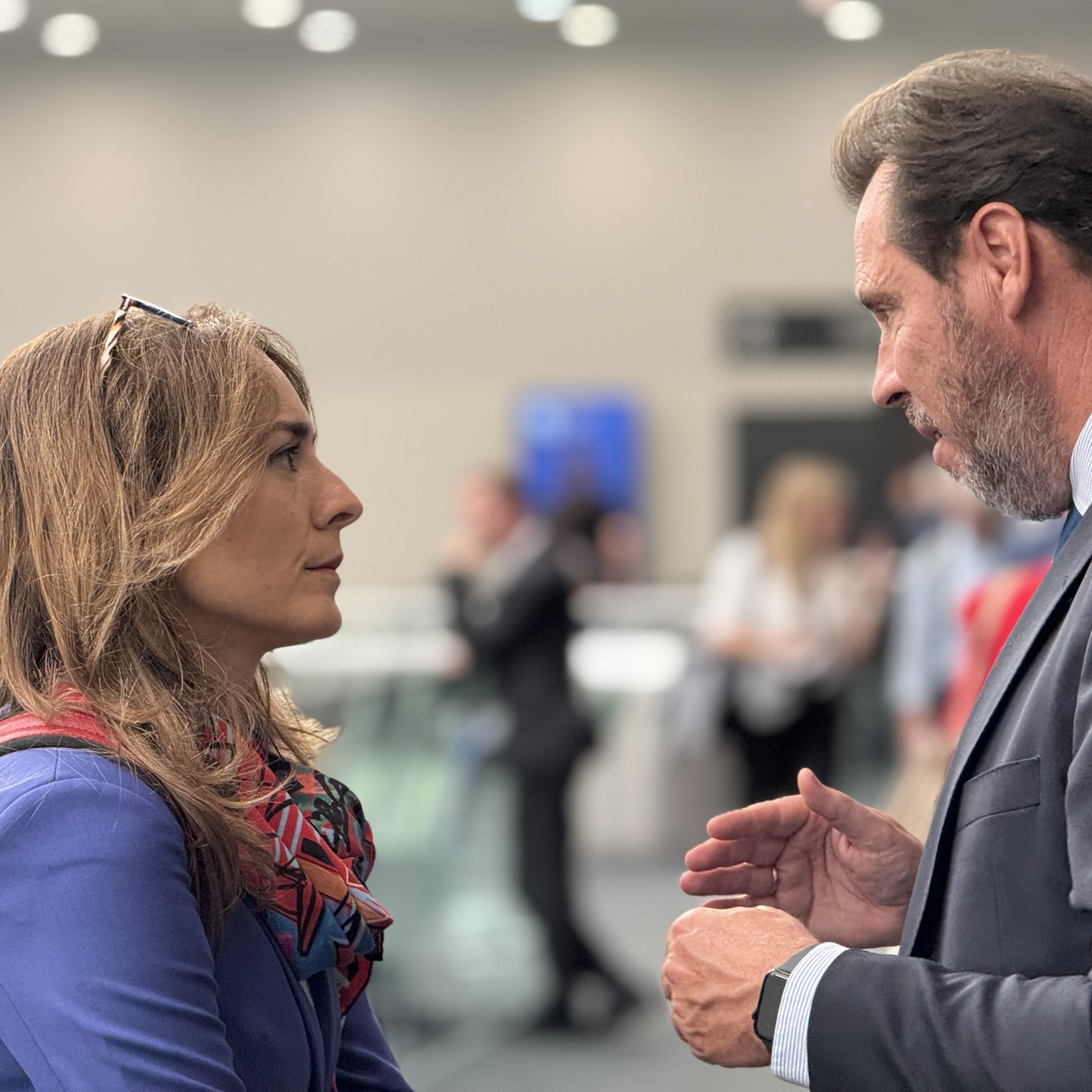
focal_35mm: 142
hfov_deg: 12.3
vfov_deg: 12.3
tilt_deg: -0.4
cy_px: 547
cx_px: 629
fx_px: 5068
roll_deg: +0.9
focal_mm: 15.66
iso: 250
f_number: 2.8
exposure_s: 1/76
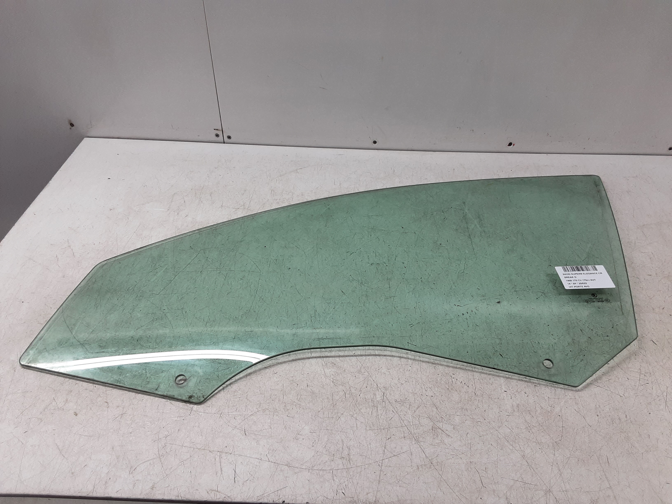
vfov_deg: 51.4
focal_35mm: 27
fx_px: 524
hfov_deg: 65.3
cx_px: 336
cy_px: 252
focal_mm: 2.91
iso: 64
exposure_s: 1/50
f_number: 1.9
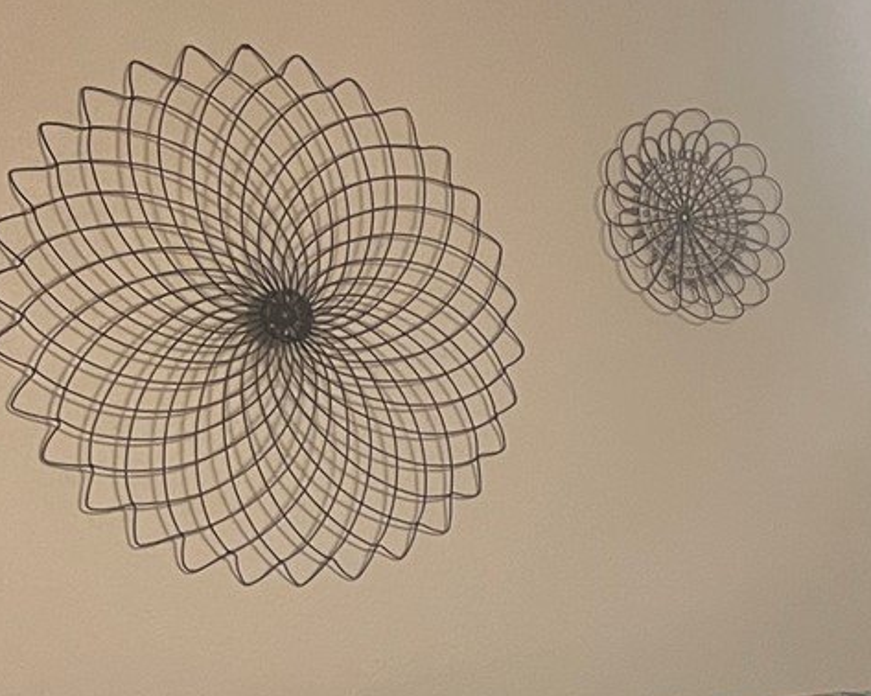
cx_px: 1508
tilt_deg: -7.9
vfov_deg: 14.5
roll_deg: +1.1
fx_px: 2654
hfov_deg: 16.1
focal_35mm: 103
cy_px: 803
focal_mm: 5.7
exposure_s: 1/60
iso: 400
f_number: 1.5
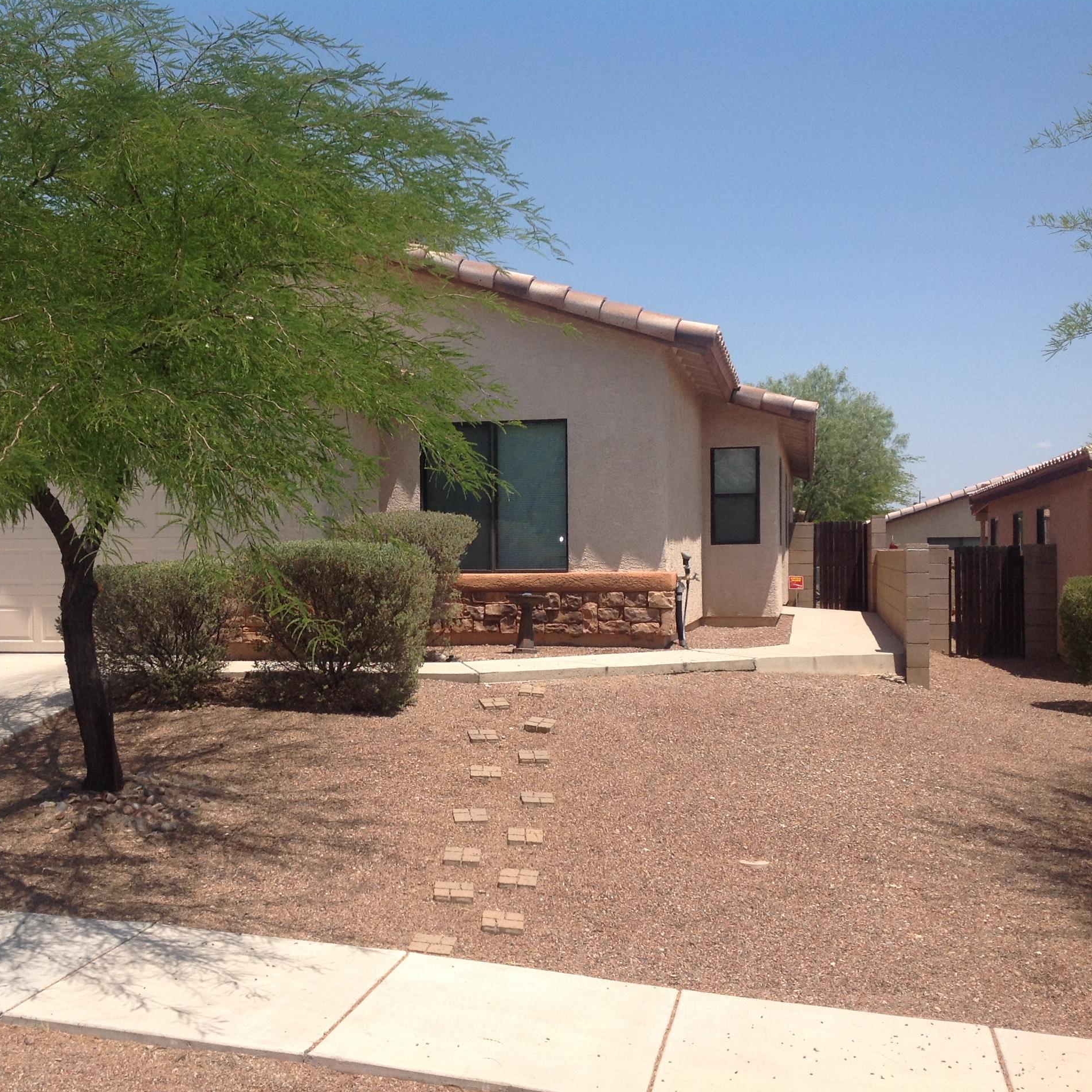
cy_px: 547
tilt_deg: +0.2
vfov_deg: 40.0
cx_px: 463
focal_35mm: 42
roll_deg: +0.5
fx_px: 1499
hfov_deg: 39.9
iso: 50
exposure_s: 1/2016
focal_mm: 4.28
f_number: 2.4
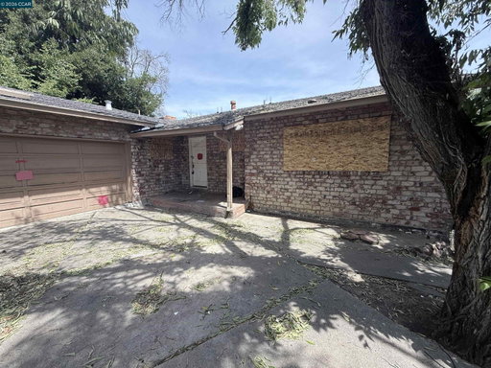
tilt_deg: -5.6
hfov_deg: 102.1
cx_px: 246
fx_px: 199
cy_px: 184
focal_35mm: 14
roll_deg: +0.8
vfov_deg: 85.7
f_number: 2.2
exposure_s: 1/888
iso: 64
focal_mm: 2.22
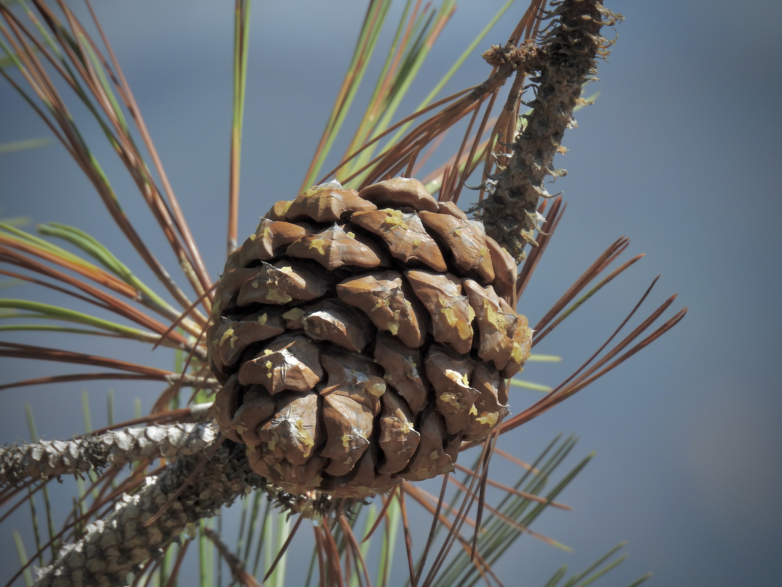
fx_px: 24850
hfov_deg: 1.8
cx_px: 391
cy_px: 294
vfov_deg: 1.4
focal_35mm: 1100
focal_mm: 196
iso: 125
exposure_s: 1/500
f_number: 5.6
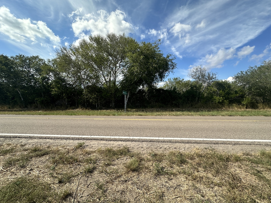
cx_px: 139
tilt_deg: -3.3
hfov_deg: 98.2
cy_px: 106
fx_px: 117
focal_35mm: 15
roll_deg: -0.6
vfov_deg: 81.7
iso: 40
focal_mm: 2.22
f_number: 2.2
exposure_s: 1/1490
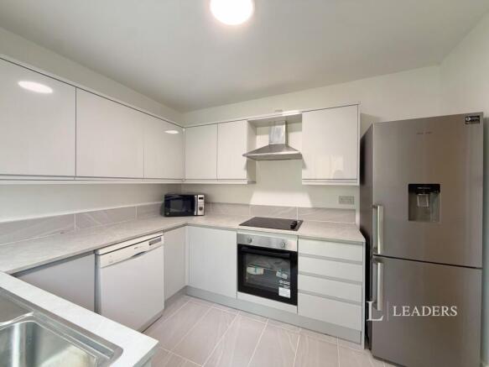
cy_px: 184
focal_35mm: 14
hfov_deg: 102.1
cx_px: 244
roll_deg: -0.1
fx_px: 198
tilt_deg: -0.7
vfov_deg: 85.7
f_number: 2.2
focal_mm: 2.22
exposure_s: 1/100
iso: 200
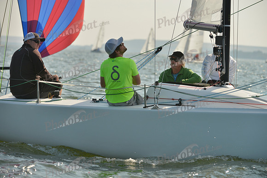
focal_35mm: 200
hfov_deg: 10.3
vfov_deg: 6.9
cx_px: 134
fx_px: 1484
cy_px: 89
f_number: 7.1
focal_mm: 200
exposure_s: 1/1600
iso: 280
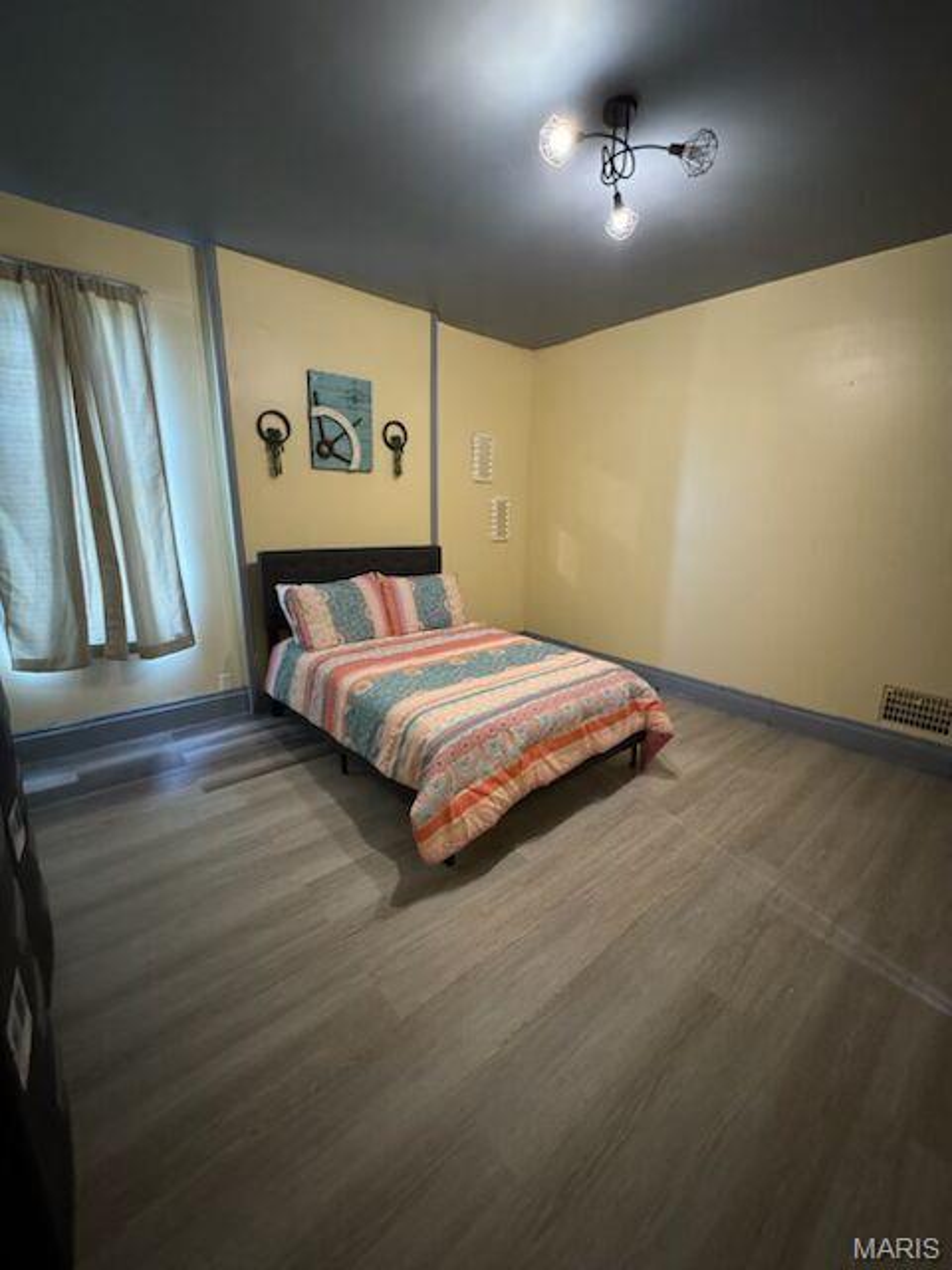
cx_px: 476
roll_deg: +0.2
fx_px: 513
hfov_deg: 85.7
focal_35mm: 14
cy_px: 635
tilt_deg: -14.2
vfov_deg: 102.1
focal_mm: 2.22
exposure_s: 1/40
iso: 1250
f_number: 2.2
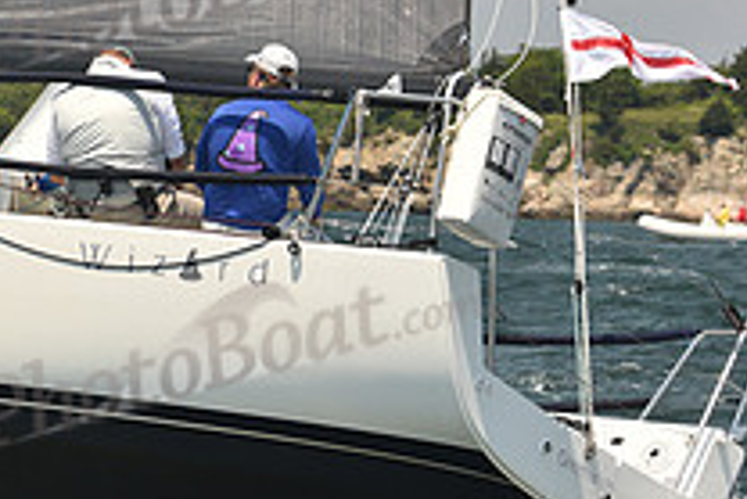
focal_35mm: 195
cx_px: -208
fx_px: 4049
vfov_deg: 7.1
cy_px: 221
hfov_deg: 10.3
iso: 250
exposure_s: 1/640
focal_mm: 70
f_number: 5.6
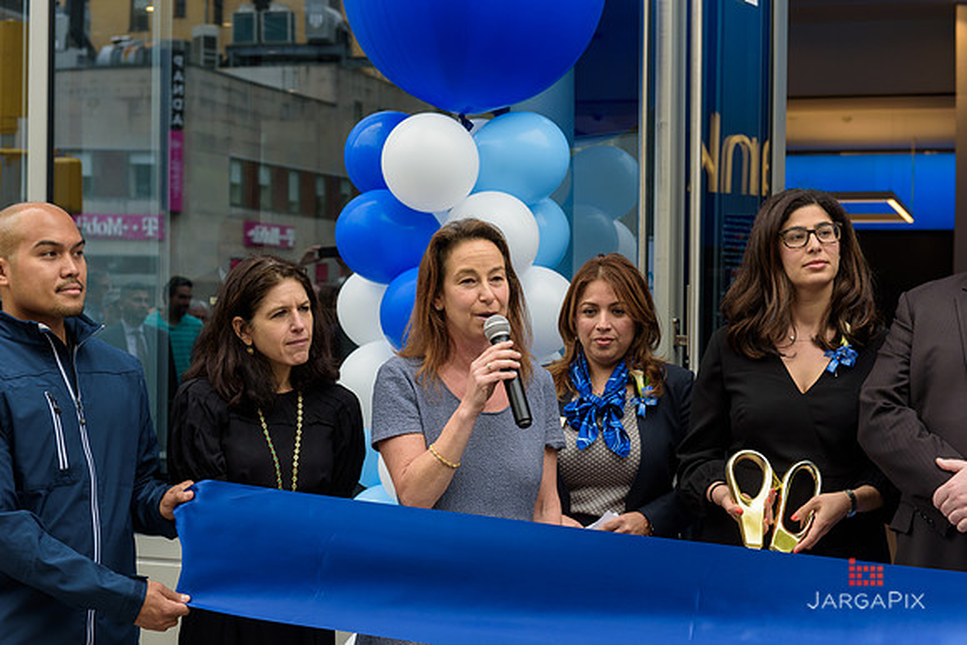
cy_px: 322
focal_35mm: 60
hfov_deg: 33.4
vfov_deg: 22.6
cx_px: 484
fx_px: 1612
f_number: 5
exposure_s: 1/250
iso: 200
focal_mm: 60
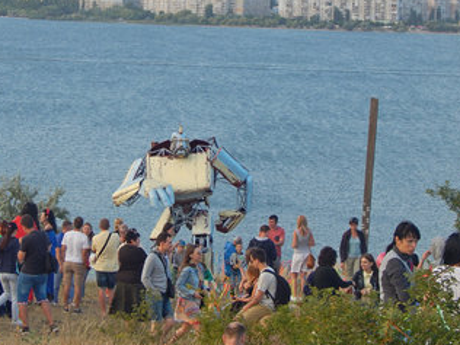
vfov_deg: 8.2
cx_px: 189
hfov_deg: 11.0
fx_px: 2392
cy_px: 143
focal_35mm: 180
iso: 125
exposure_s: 1/160
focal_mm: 25.3
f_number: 4.9
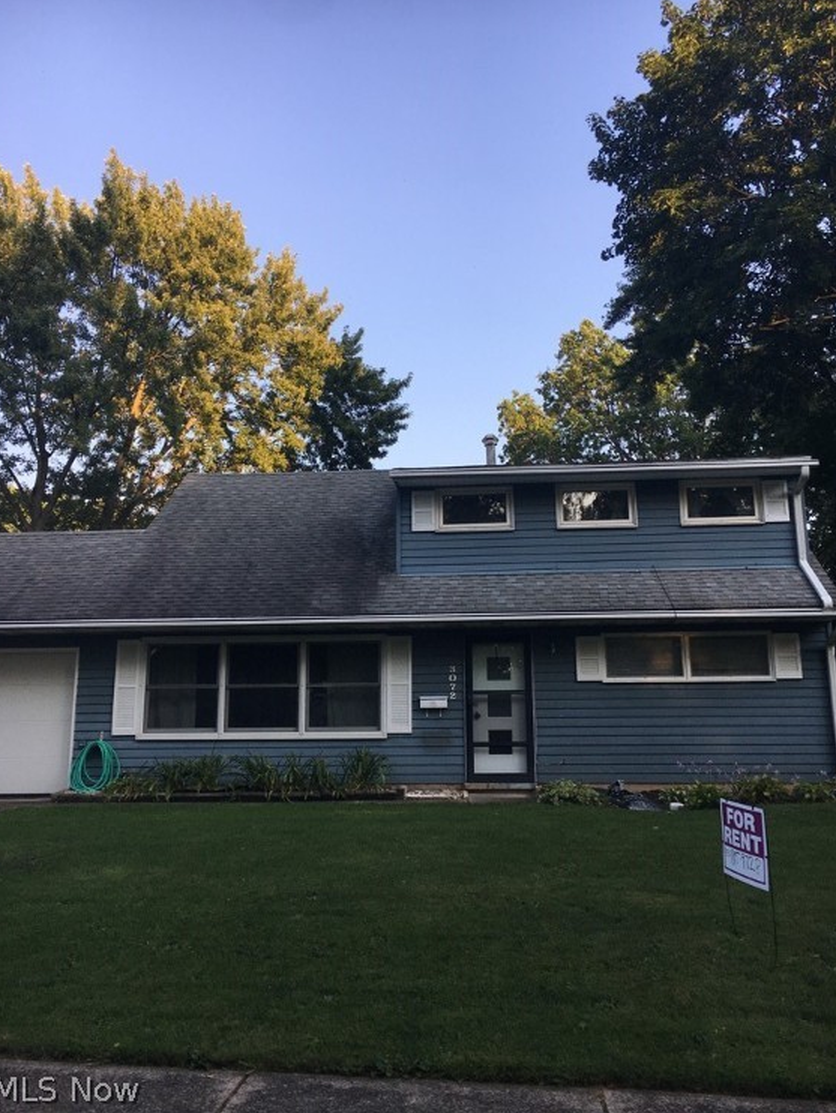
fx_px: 965
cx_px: 416
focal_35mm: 30
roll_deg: +2.2
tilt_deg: +13.5
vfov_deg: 59.9
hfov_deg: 46.8
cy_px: 538
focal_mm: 4.15
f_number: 2.2
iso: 25
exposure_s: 1/315
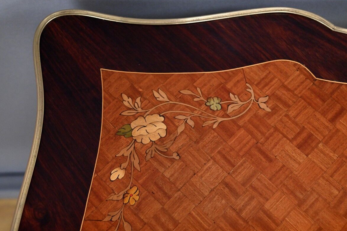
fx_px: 491
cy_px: 117
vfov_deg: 26.5
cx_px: 172
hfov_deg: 38.9
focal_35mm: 51
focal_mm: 50
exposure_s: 1/100
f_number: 6.3
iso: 5000
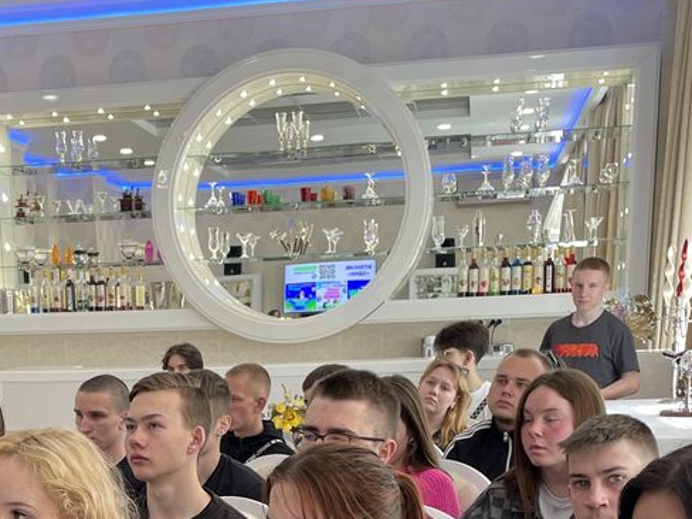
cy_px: 624
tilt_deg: -12.6
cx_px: 163
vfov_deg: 21.3
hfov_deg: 29.7
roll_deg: +1.9
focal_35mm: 64
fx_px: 1279
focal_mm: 4.2
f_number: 1.6
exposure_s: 1/108
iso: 64
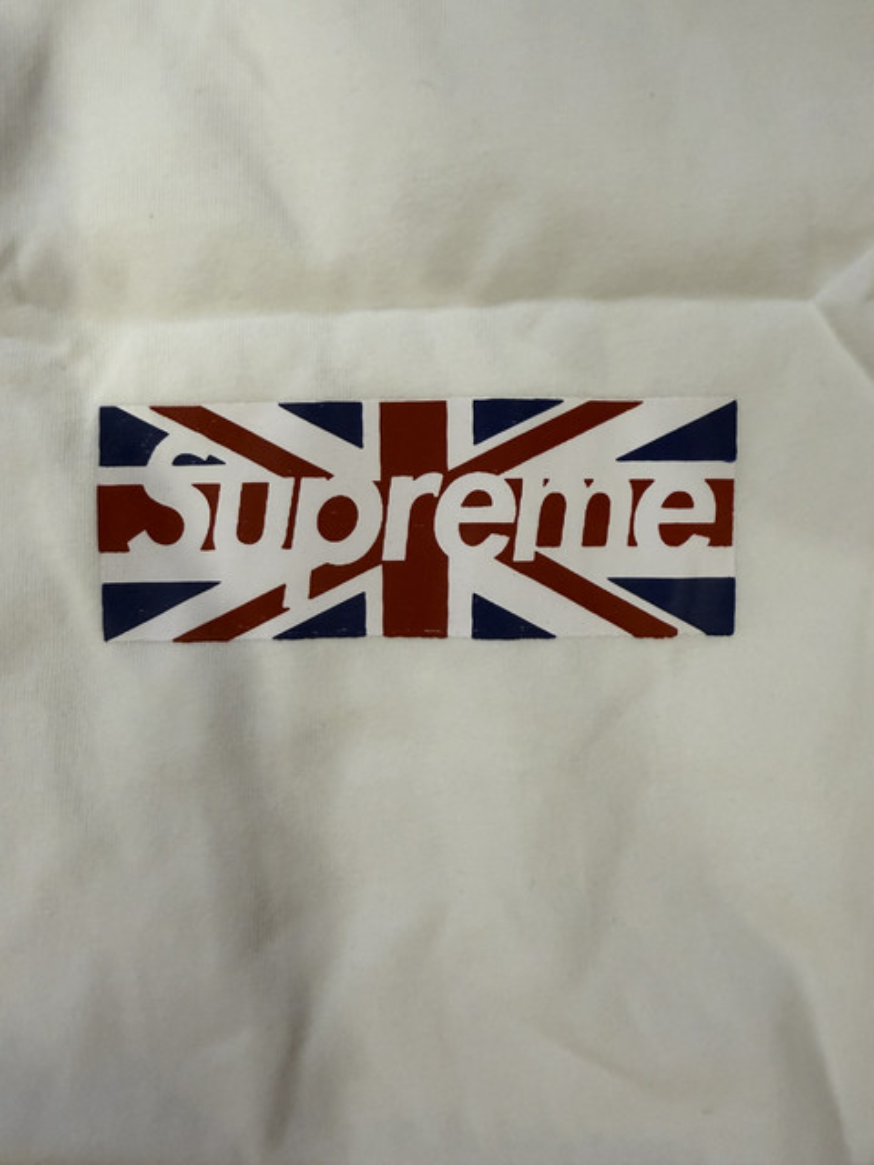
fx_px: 808
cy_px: 582
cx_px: 437
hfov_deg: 56.8
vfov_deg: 71.6
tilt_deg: -88.1
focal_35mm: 24
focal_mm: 2.22
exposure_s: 1/60
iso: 200
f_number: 2.2
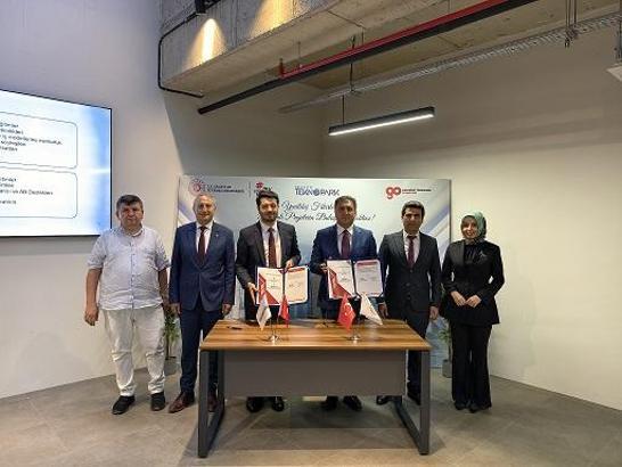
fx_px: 431
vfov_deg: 56.9
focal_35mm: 24
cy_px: 234
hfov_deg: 71.6
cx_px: 311
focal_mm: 7
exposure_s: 1/120
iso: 216
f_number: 1.57
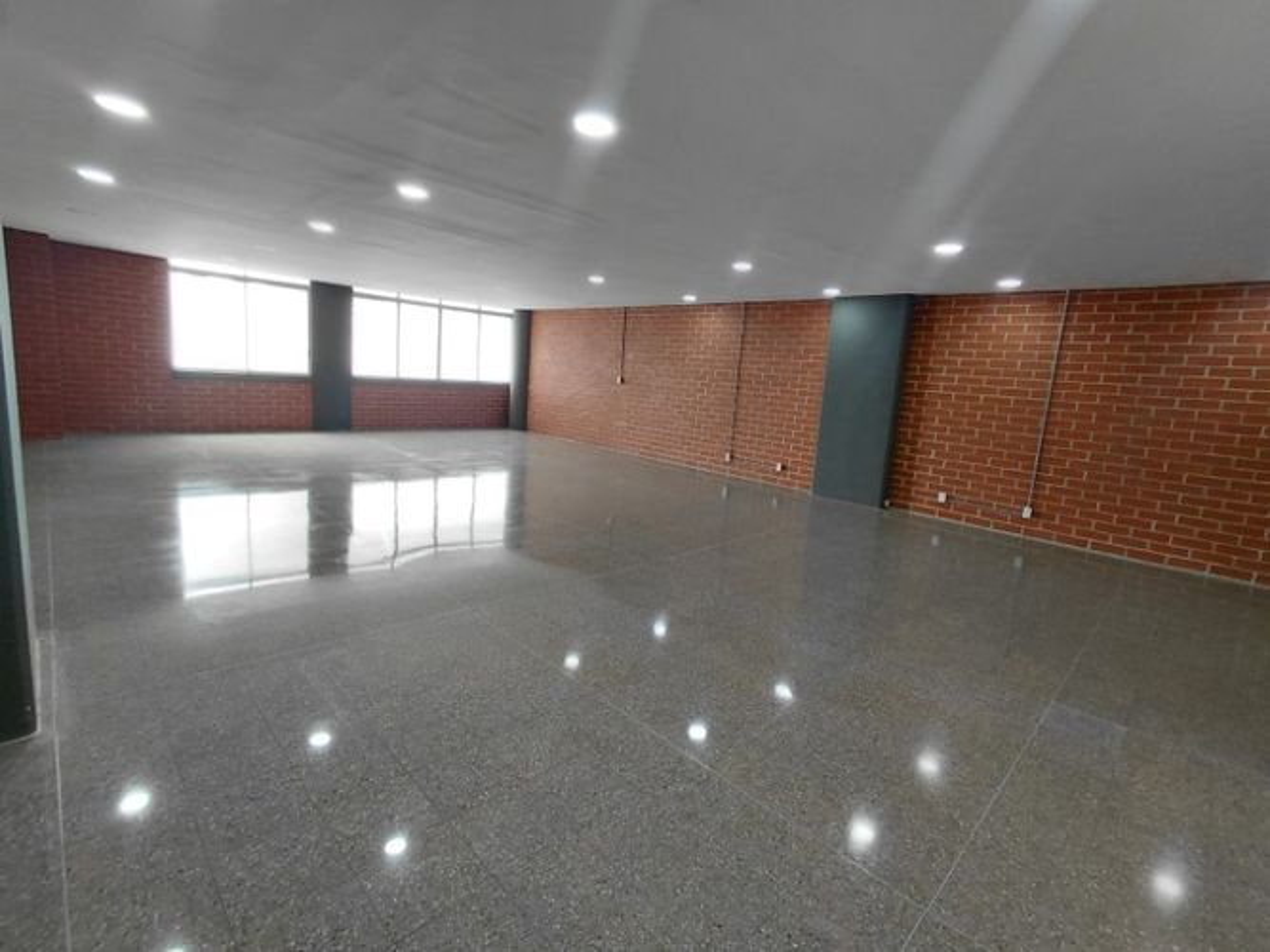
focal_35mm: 16
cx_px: 635
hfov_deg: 94.5
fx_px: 587
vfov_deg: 78.1
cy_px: 476
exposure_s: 1/60
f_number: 2.2
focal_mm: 1.64
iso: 125
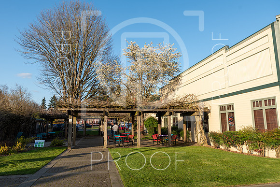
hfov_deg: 72.1
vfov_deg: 51.8
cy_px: 94
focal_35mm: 25
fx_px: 192
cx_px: 142
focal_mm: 24
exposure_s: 1/250
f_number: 7.1
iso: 100
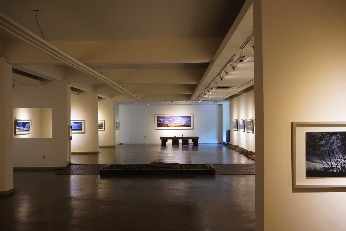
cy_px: 115
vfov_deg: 36.9
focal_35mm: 36
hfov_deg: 53.1
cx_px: 172
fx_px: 346
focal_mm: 35
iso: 6400
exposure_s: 1/100
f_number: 8
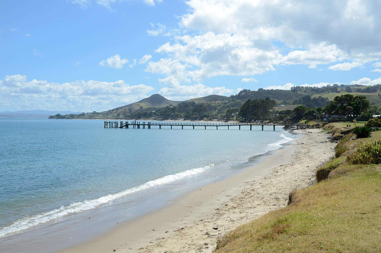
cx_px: 190
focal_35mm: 40
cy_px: 126
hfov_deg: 48.0
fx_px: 428
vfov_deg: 32.9
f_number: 9
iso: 200
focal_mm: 27
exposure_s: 1/400
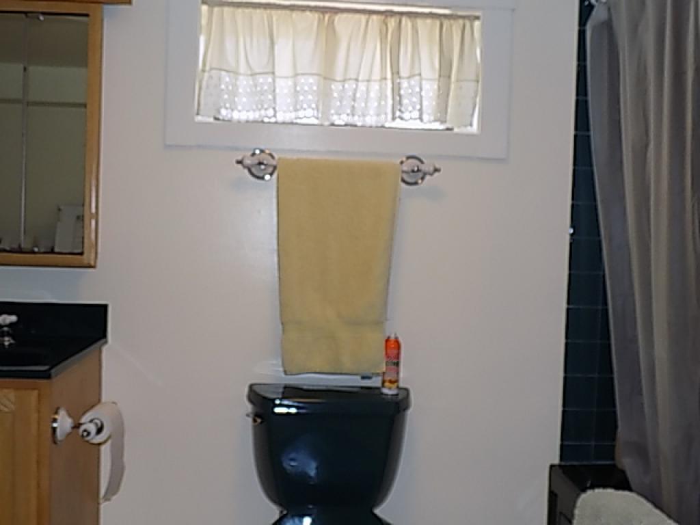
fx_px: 748
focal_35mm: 37
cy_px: 262
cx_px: 350
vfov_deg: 38.7
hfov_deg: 50.1
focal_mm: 6.6
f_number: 3.5
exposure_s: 1/30
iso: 200
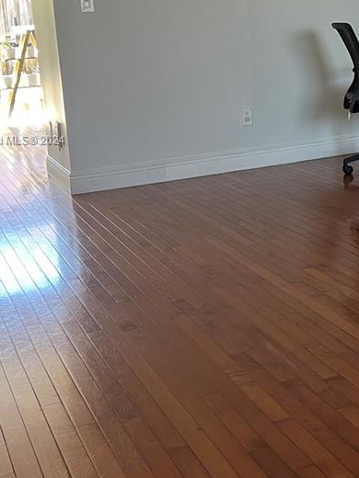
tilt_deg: -9.0
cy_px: 141
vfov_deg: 31.8
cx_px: 310
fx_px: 830
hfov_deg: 23.9
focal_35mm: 60
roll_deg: +3.0
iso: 160
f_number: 1.5
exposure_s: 1/60
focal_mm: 5.7
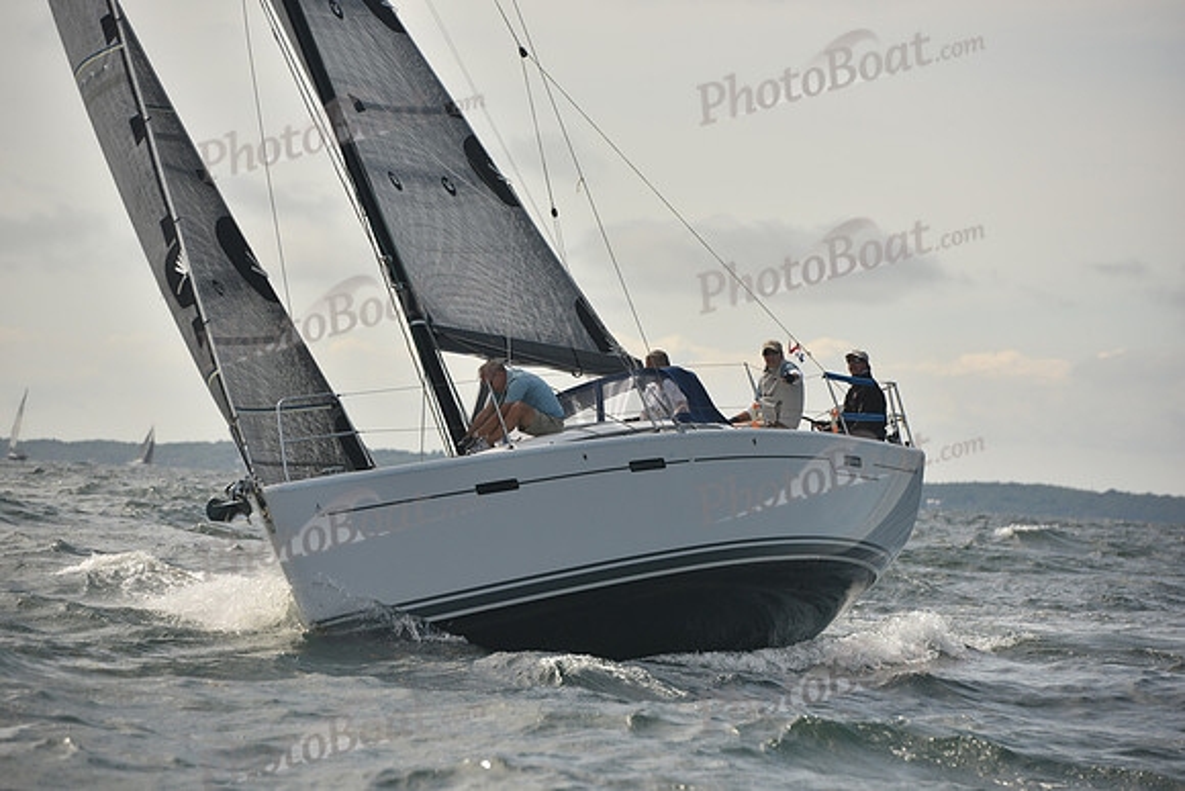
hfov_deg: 10.3
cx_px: 592
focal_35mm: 200
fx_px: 6585
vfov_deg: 6.9
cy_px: 396
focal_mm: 200
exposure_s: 1/1000
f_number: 6.3
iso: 320
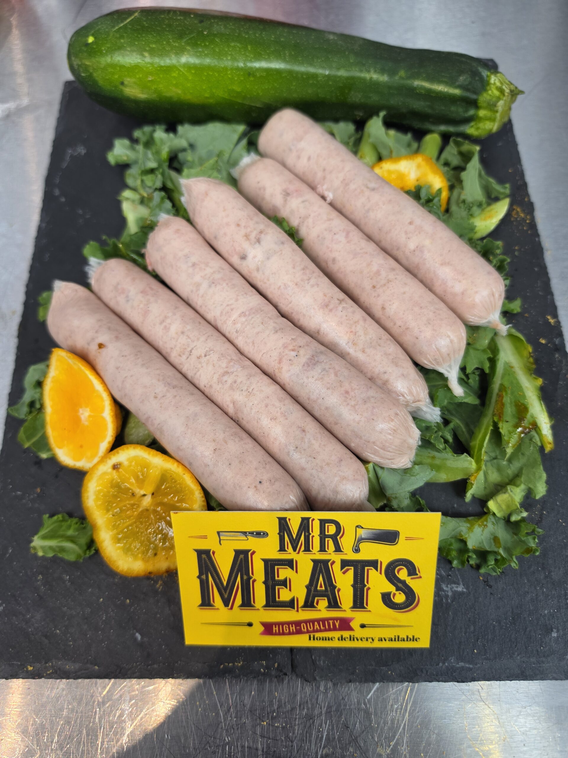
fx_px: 503
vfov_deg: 73.9
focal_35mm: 23
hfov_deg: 58.9
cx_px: 284
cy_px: 379
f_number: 1.4
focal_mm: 6.5
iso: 100
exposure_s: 1/100
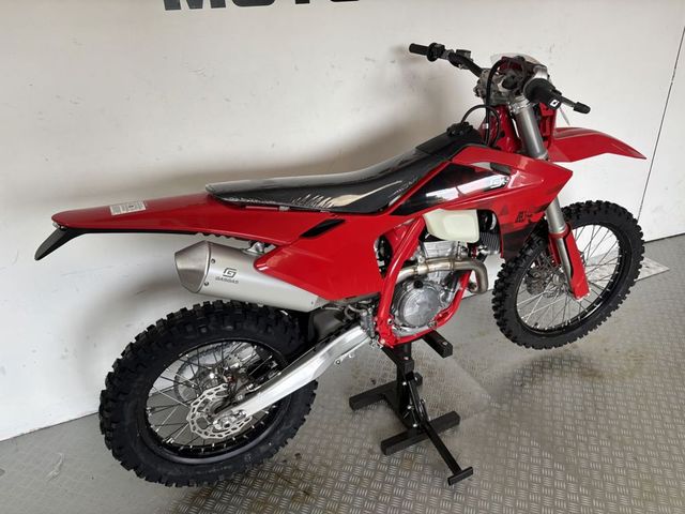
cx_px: 342
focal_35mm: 26
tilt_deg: -27.6
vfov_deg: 53.1
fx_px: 515
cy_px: 257
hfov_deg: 67.3
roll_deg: +2.7
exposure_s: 1/100
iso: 64
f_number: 1.6
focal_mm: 5.96
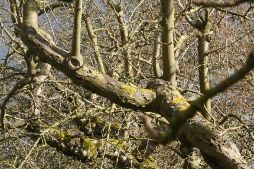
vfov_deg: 6.7
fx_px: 1433
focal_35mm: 203
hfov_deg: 9.9
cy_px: 253
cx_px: 343
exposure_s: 1/80
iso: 100
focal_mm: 31
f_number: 9
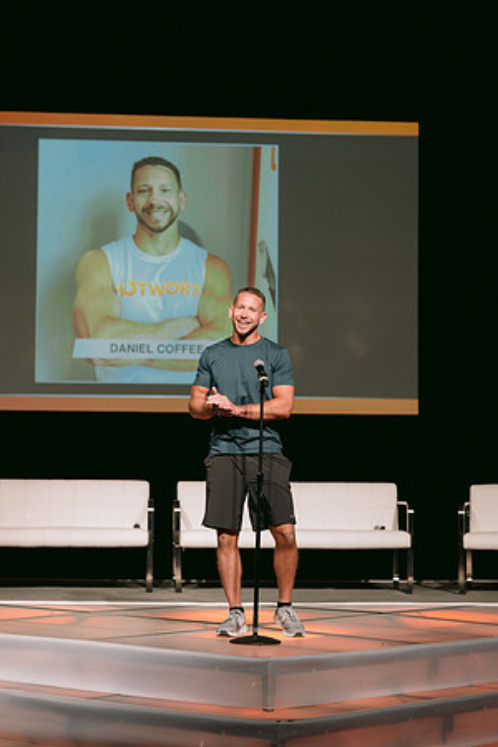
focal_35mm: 85
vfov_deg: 23.9
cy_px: 374
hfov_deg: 16.1
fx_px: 1764
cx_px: 249
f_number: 2.8
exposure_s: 1/200
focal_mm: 85
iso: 400
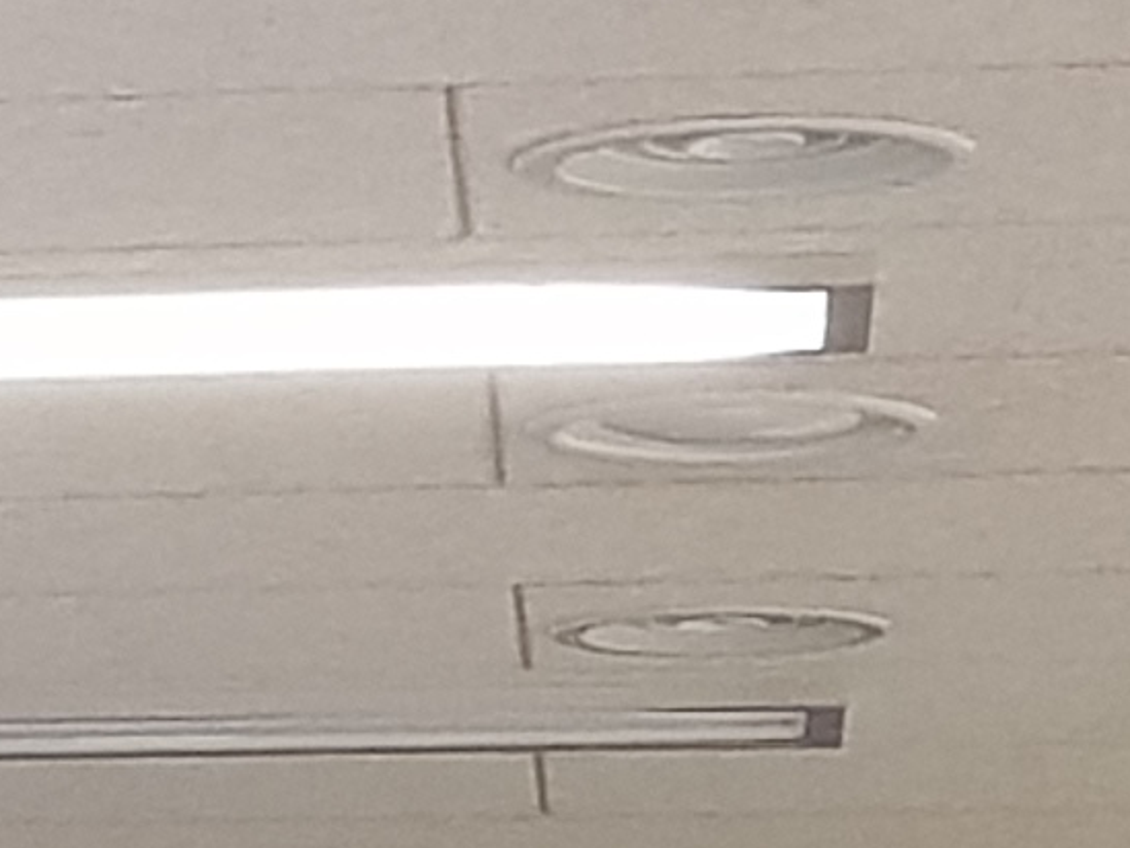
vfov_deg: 7.1
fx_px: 6236
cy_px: 2309
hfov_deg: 8.2
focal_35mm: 191
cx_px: -2633
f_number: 1.7
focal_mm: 4.2
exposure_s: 1/40
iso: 160
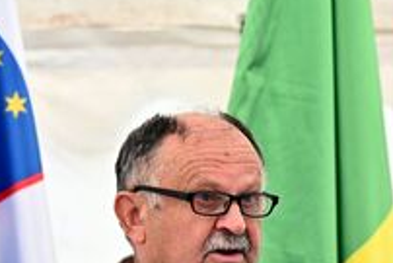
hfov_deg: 5.1
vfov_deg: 3.4
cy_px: 279
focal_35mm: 401
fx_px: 4381
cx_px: 210
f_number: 5
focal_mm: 180
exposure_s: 1/320
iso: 1600
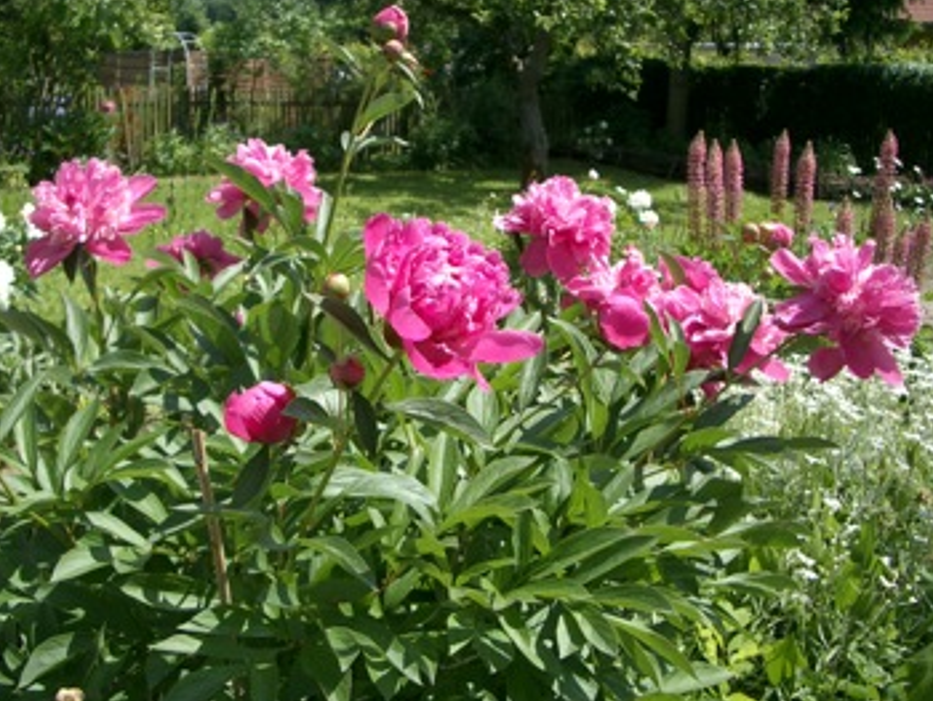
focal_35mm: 38
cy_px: 337
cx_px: 445
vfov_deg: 37.8
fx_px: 1025
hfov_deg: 48.9
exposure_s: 1/800
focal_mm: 5.8
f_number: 2.6
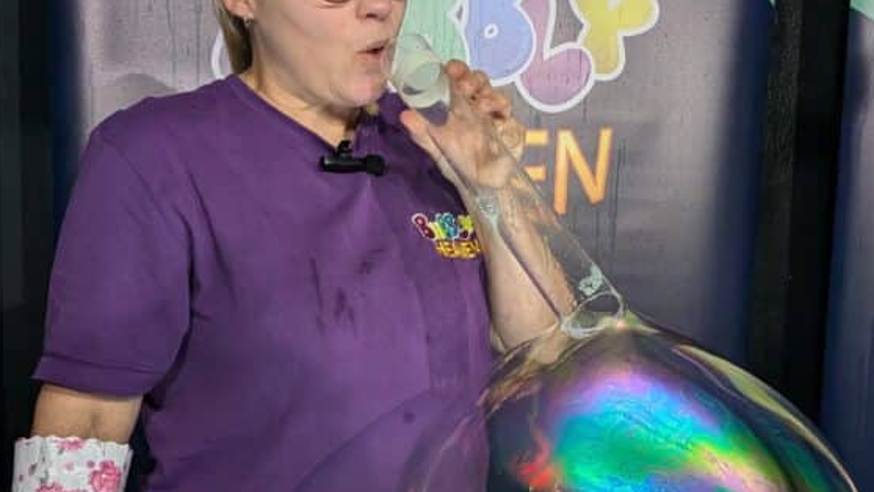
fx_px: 1159
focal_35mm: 50
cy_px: 412
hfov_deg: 41.1
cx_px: 525
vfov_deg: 23.5
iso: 44
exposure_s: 1/100
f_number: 1.7
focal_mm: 4.53
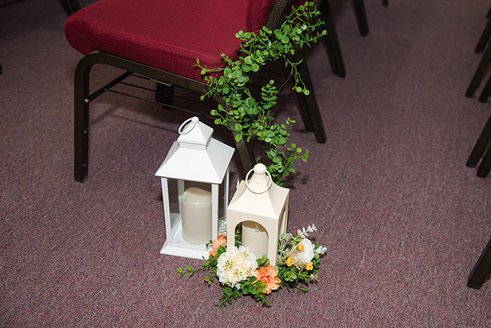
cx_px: 261
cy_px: 164
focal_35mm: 40
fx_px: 551
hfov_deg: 48.0
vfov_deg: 33.1
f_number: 4
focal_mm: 38
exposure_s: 1/200
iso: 1000
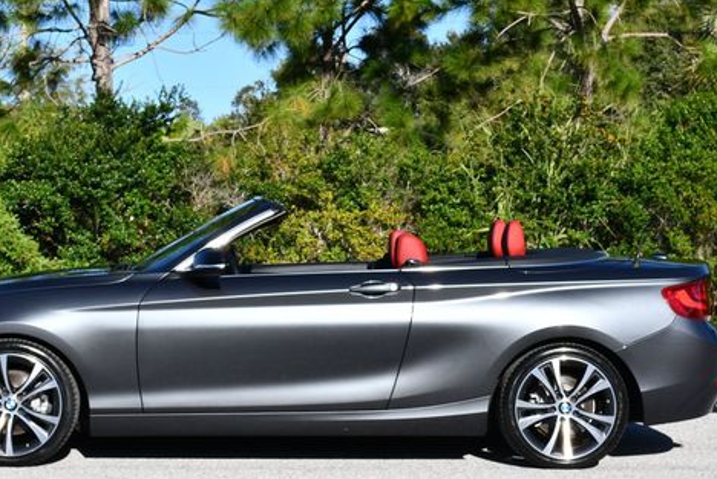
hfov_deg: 21.9
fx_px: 1854
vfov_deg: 14.7
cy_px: 248
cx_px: 303
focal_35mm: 93
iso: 110
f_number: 8
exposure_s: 1/250
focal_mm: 34
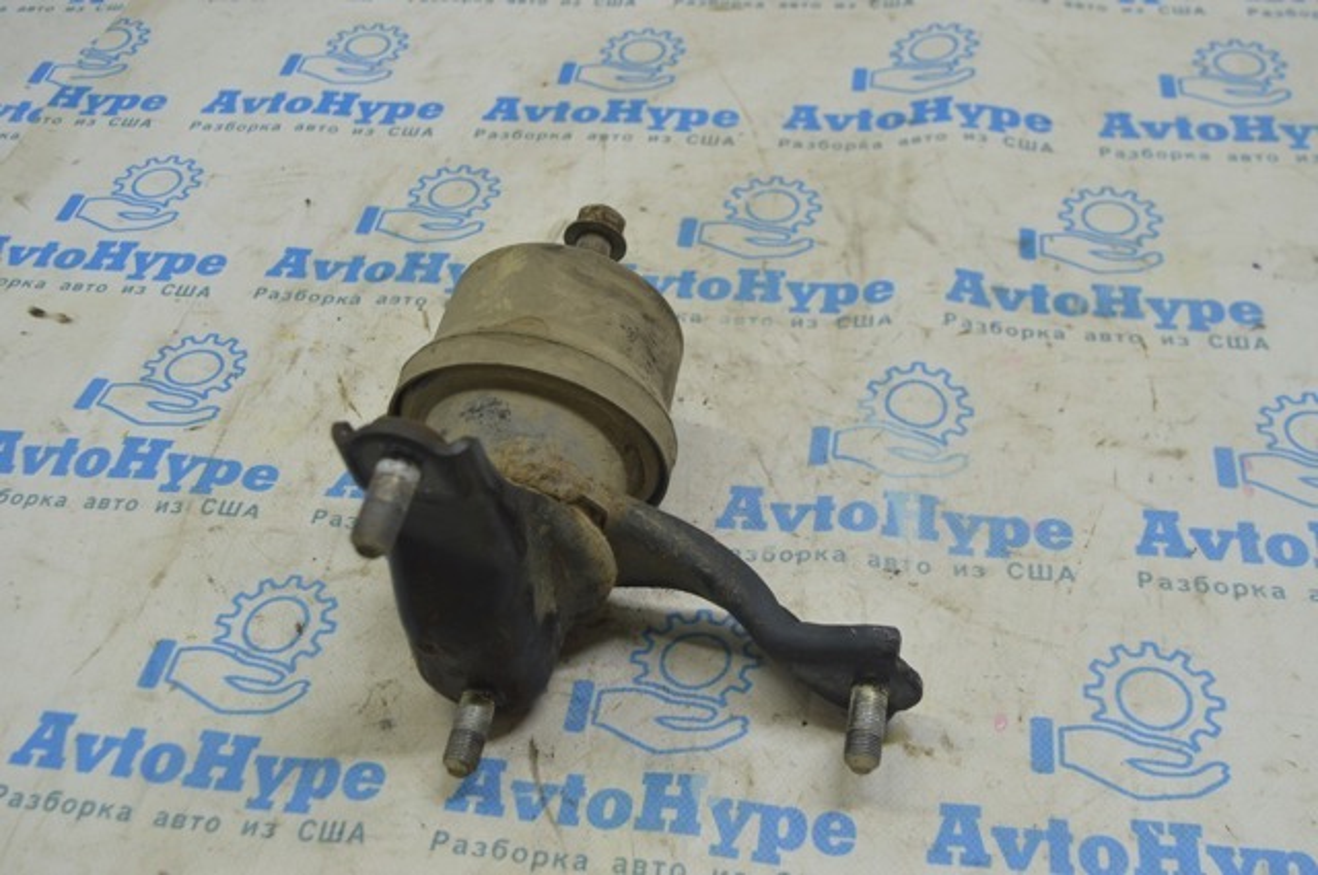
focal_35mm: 39
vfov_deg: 34.1
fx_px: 1426
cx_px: 659
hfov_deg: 49.6
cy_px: 438
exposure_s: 1/40
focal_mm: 26
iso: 400
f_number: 5.6
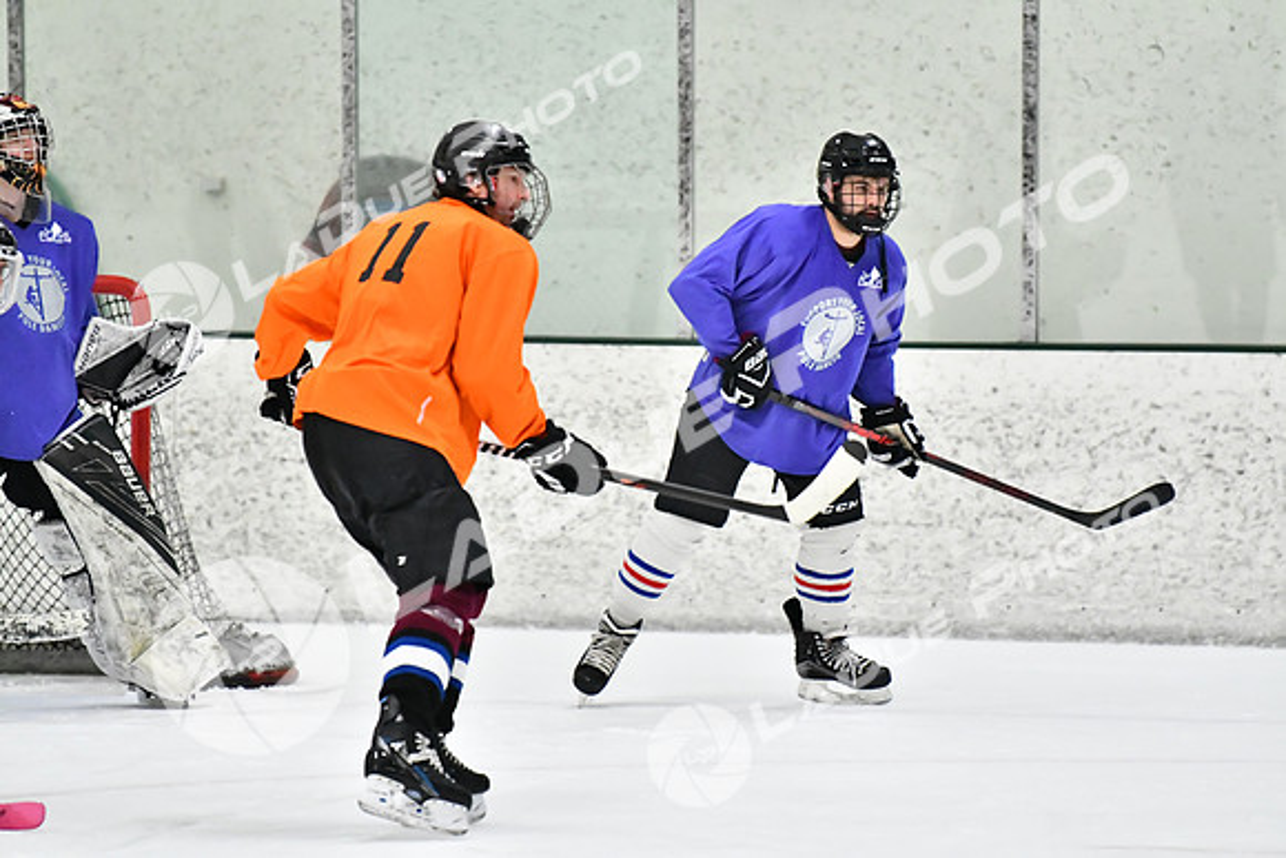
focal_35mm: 285
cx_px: 643
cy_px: 429
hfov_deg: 7.2
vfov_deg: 4.8
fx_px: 10183
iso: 6400
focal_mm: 190
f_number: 2.8
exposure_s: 1/1600
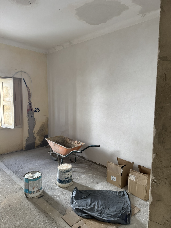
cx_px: 86
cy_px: 114
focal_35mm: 24
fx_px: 158
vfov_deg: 71.6
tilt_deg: -3.9
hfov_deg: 56.8
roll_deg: -1.6
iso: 200
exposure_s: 1/121
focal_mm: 6.76
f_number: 1.78
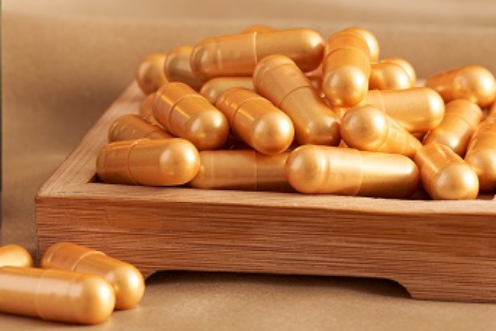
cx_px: 180
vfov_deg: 5.0
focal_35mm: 276
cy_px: -41
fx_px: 3802
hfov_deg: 7.5
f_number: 11
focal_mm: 105
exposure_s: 1/160
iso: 160
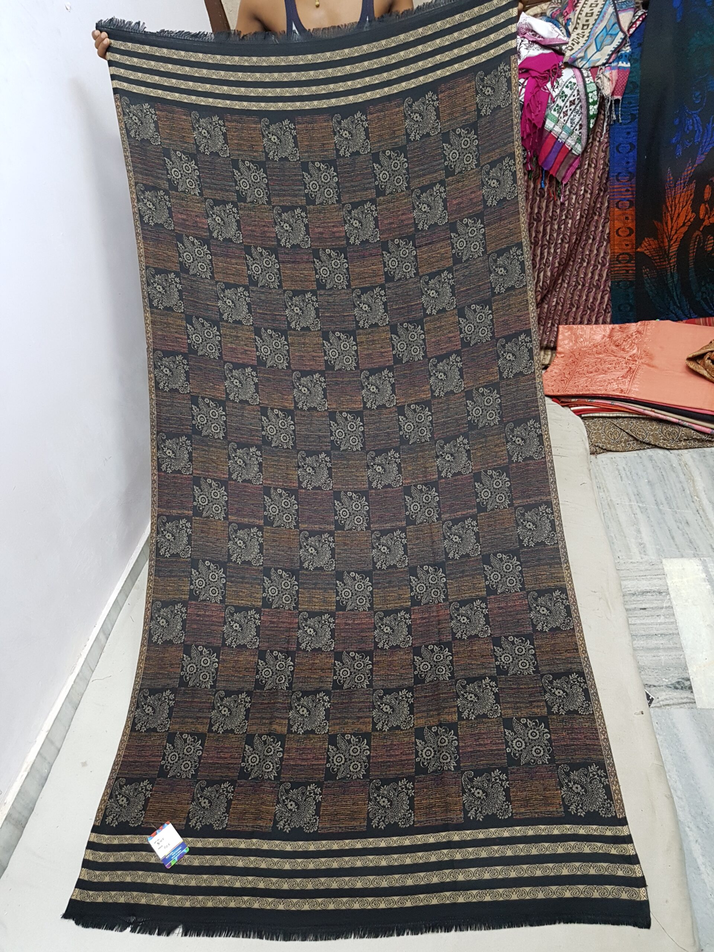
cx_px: 357
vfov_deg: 67.3
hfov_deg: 53.1
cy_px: 476
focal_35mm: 26
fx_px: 715
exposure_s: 1/17
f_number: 1.7
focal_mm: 4.2
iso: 200
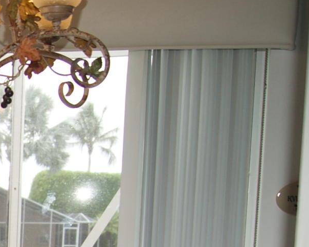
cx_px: -312
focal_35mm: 182
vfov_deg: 8.2
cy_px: 458
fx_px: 1664
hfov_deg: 9.8
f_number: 4.5
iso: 125
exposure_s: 1/125
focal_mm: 26
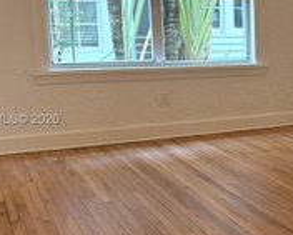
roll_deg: -0.3
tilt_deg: -9.5
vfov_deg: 22.5
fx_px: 590
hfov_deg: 25.9
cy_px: 120
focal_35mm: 68
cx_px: 320
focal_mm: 6.76
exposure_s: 1/120
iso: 320
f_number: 1.78
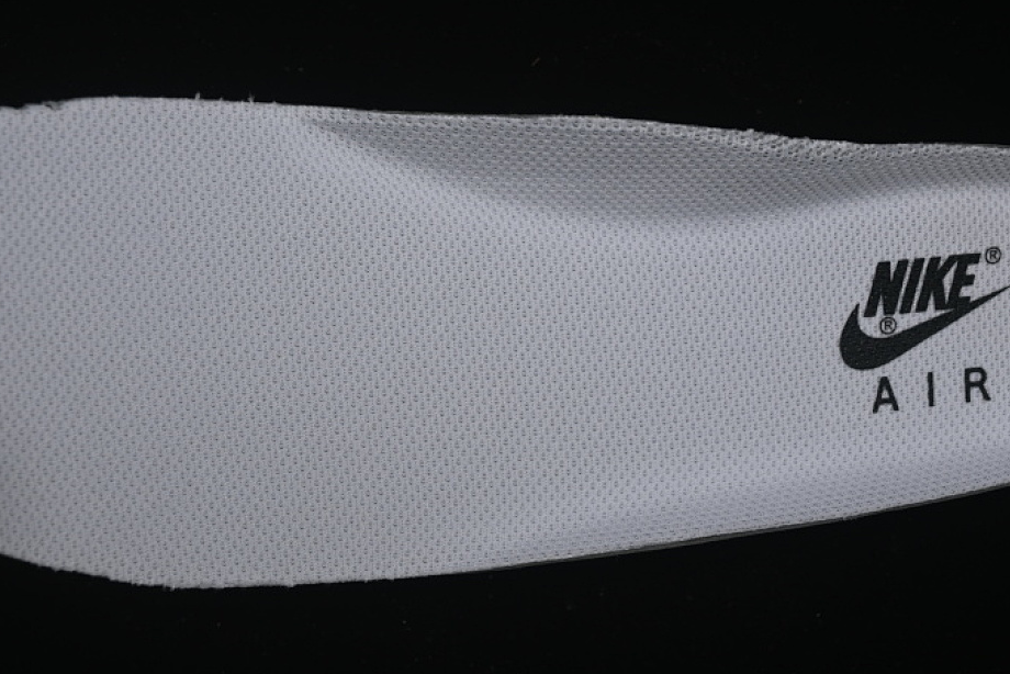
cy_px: 374
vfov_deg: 15.5
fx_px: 2470
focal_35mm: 88
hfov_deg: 23.1
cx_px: 517
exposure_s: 1/50
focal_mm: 50
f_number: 7.1
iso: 160
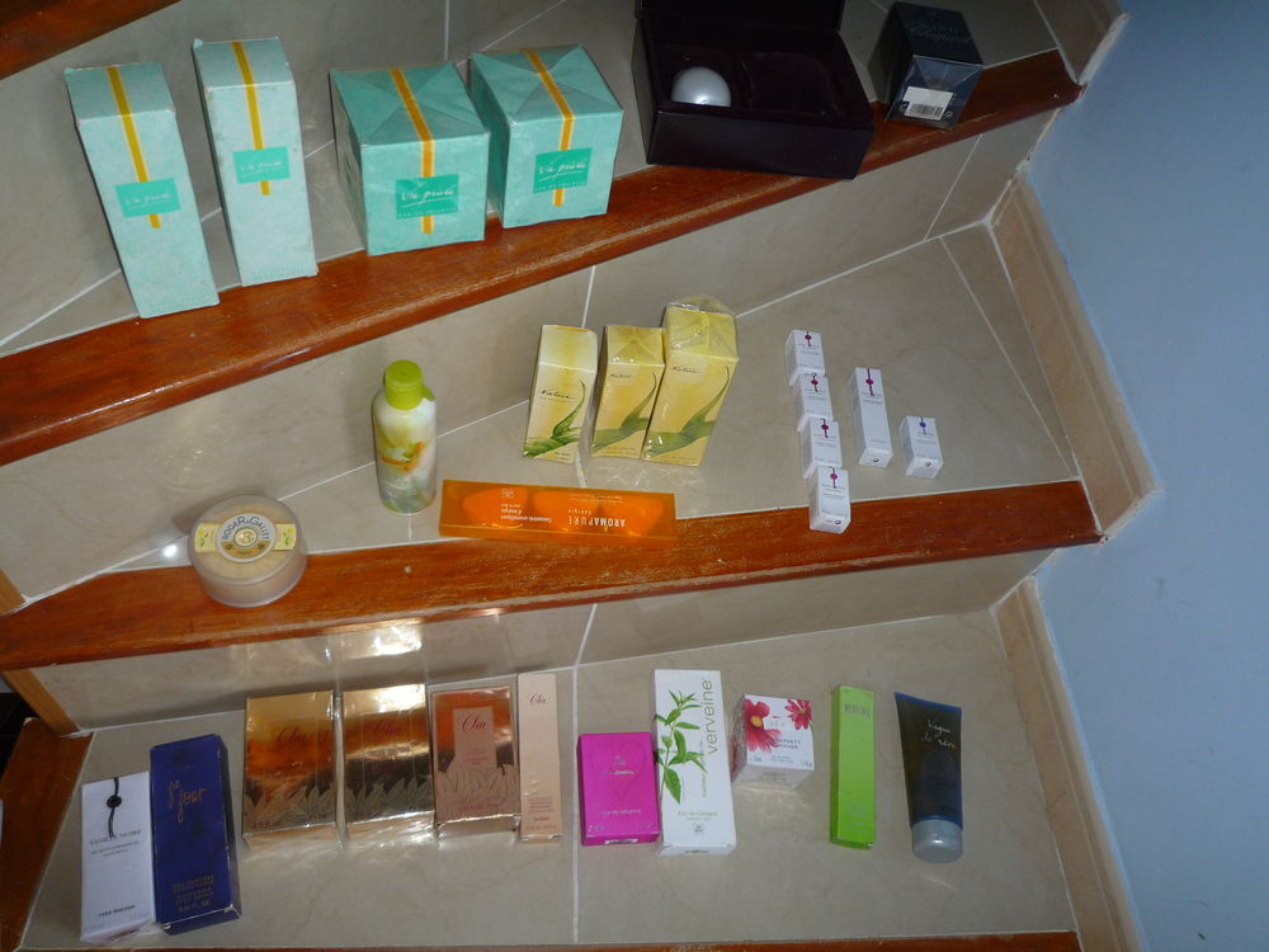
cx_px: 634
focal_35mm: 25
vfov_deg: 54.9
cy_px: 476
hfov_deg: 69.4
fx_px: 916
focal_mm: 4.4
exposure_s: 1/30
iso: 100
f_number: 2.8
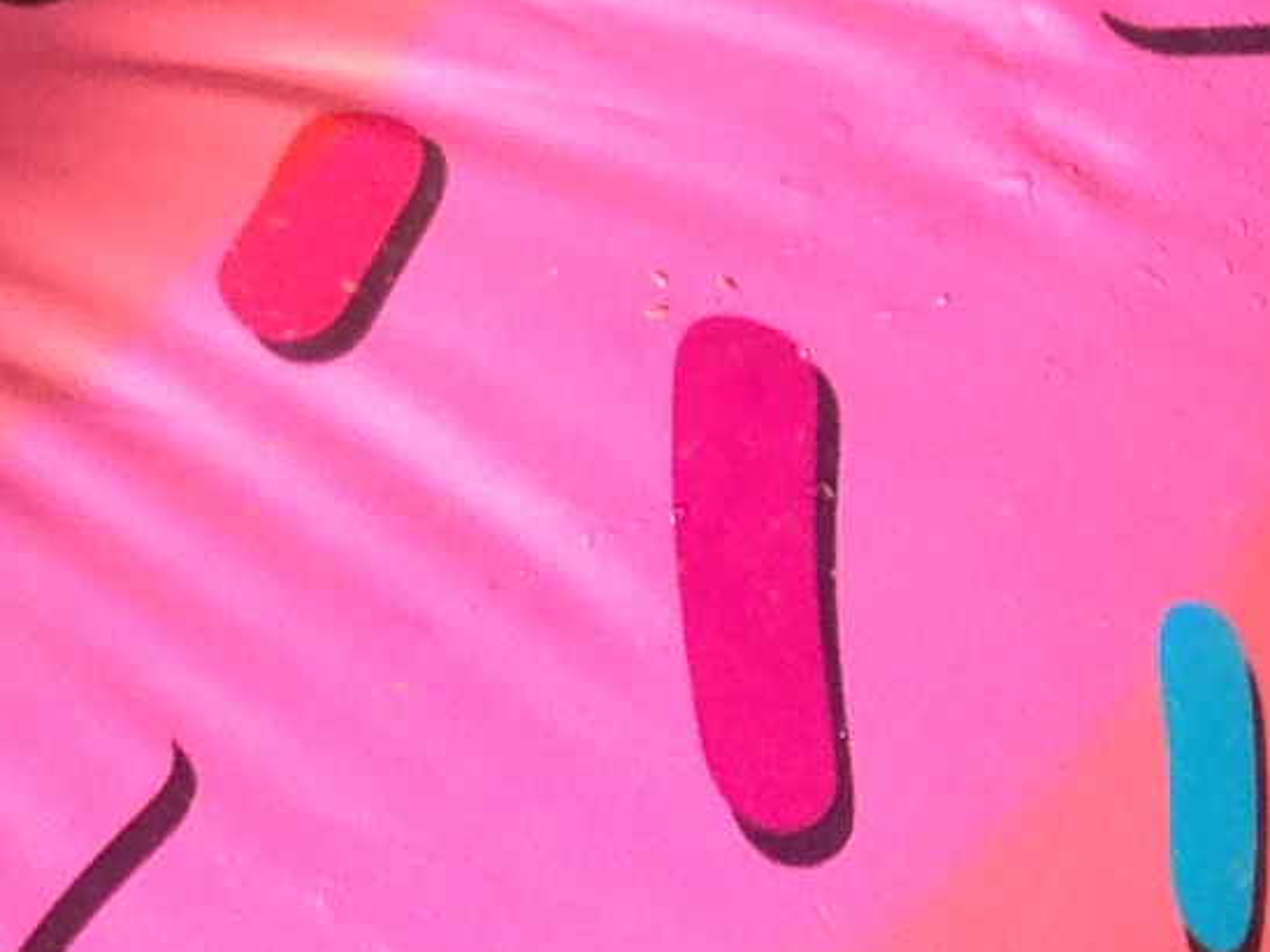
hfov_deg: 9.6
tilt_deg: -49.9
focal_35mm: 197
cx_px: -966
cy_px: 107
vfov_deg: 7.5
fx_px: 7226
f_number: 2.4
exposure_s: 1/669
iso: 50
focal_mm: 4.12
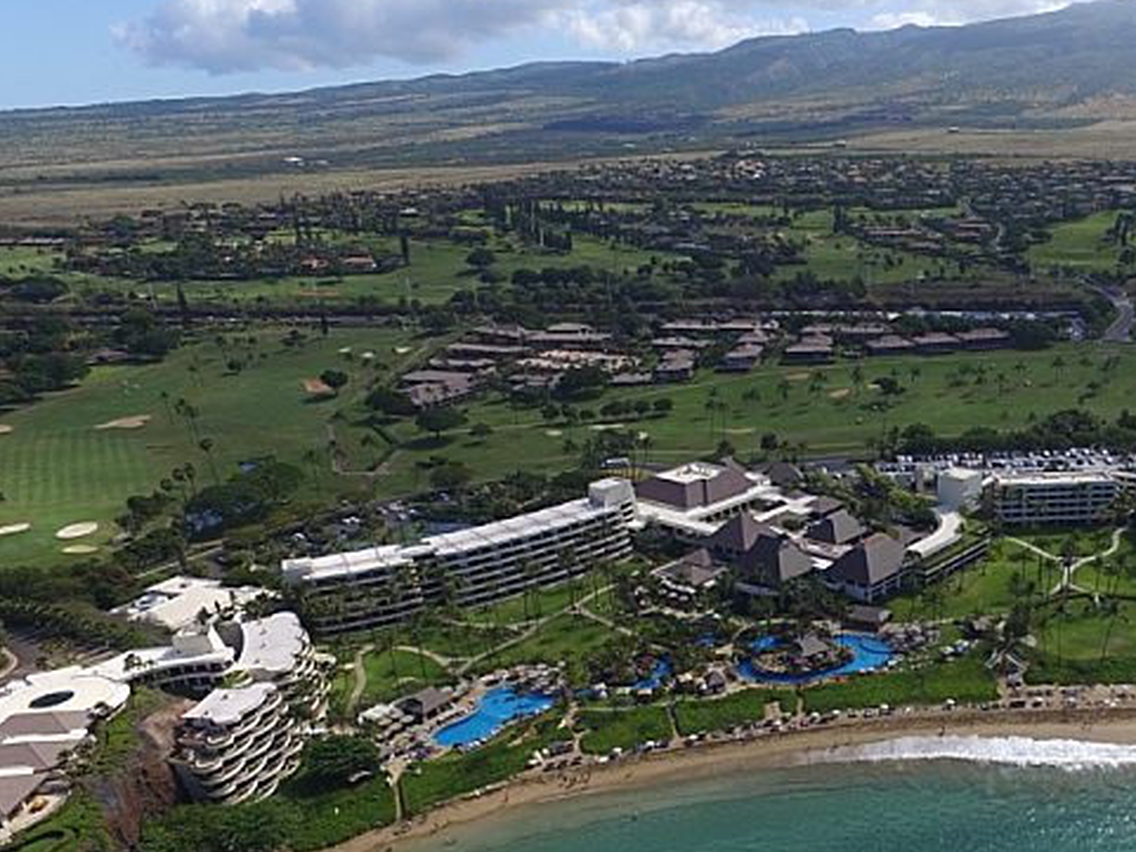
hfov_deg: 53.2
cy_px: 654
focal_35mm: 32
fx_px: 1050
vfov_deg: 42.6
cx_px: 905
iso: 100
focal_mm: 3.61
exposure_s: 1/1232
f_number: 2.8
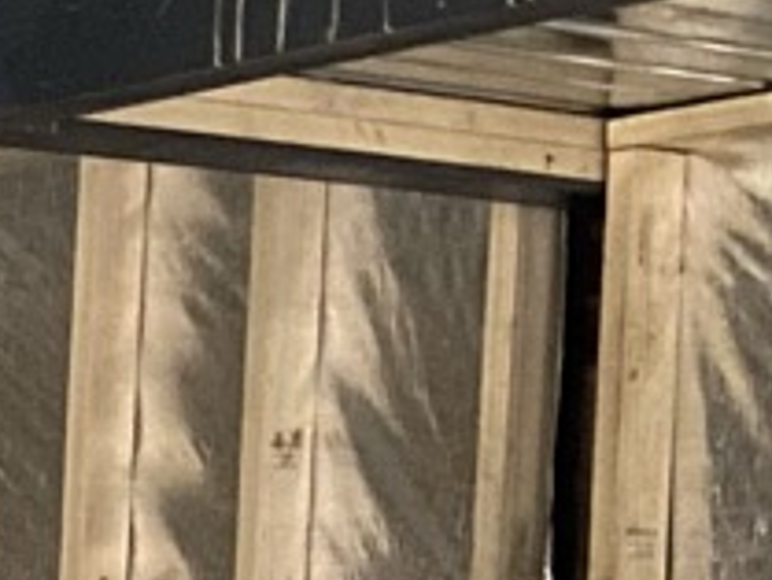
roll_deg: +0.1
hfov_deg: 10.0
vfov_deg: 8.9
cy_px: 1079
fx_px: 3548
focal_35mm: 159
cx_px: -1356
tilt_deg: -4.8
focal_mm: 4.25
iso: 500
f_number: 1.8
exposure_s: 1/10
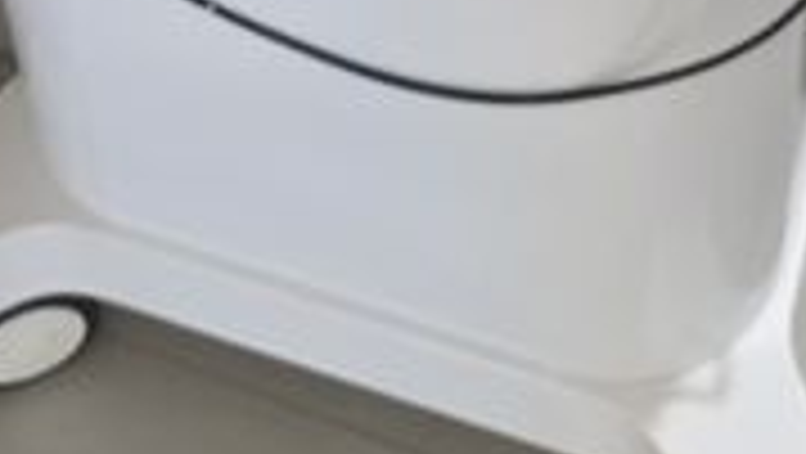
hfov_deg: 19.1
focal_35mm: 112
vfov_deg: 9.0
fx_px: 2395
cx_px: 473
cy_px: -863
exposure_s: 1/120
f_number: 1.7
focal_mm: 6.25
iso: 200
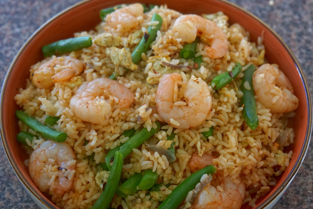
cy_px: 104
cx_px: 156
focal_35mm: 60
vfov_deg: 22.6
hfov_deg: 33.4
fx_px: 522
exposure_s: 1/80
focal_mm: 60
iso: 4000
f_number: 7.1
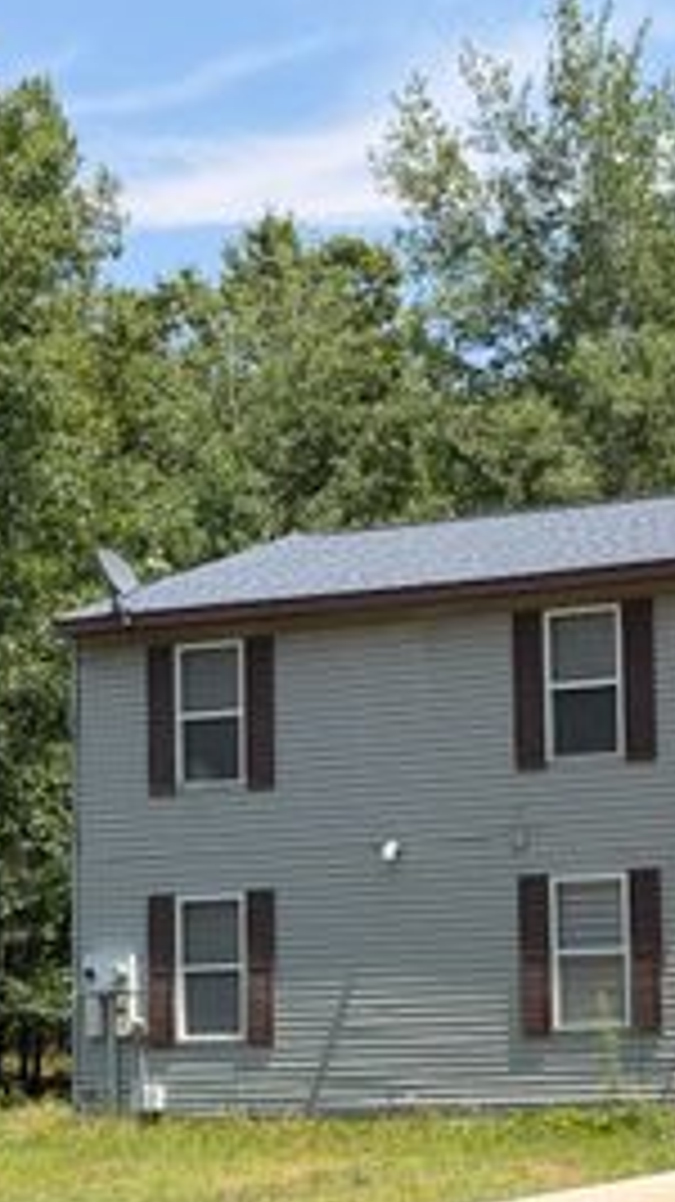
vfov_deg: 21.8
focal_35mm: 98
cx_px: 1058
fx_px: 3121
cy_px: 646
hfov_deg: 11.7
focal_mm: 6.76
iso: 64
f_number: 1.78
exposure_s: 1/3096
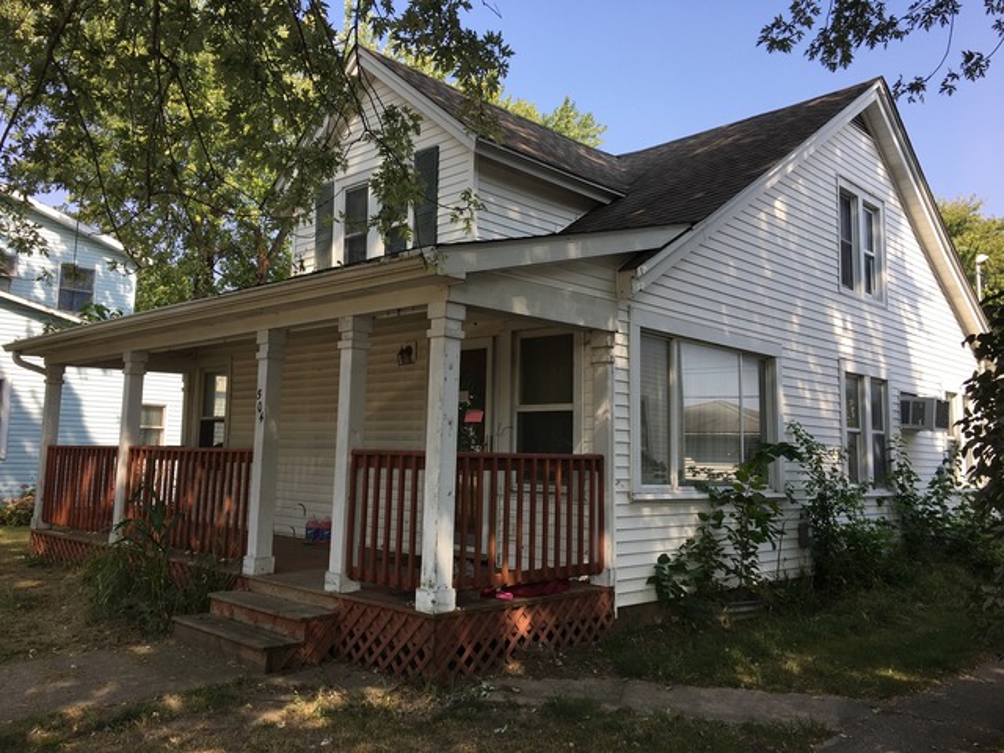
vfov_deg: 48.2
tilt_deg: +6.4
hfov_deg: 61.7
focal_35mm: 29
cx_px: 502
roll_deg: -2.0
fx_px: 841
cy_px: 376
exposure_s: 1/625
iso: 25
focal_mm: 4.15
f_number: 2.2
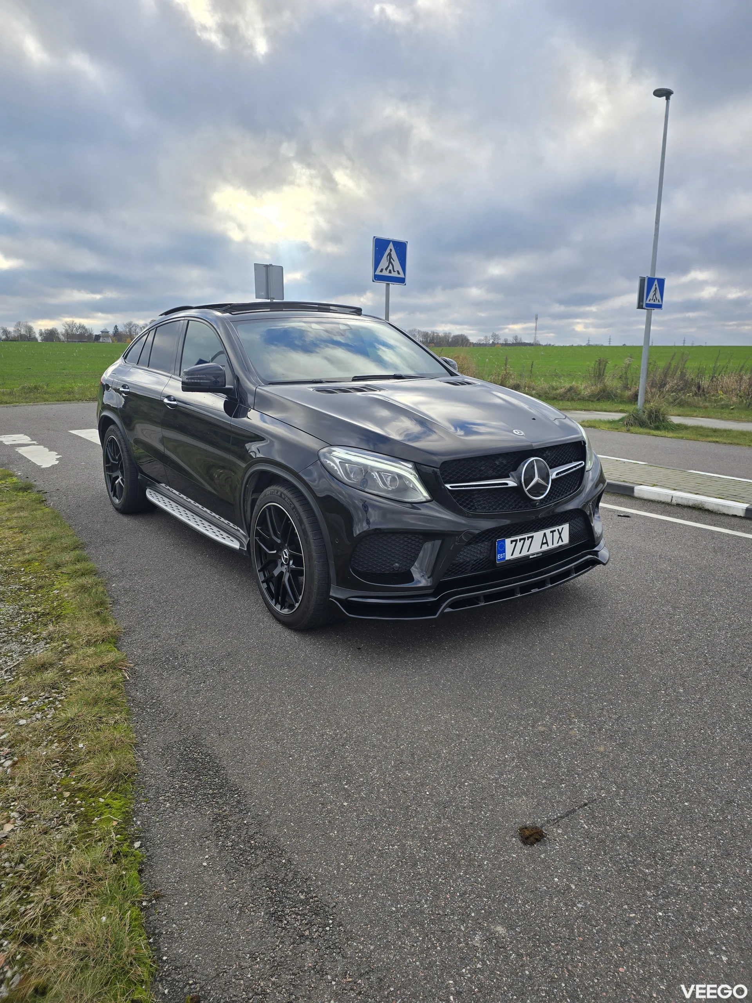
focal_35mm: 23
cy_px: 502
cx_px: 376
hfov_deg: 58.9
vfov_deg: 73.9
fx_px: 666
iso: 12
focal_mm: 6.3
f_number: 1.7
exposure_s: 1/548
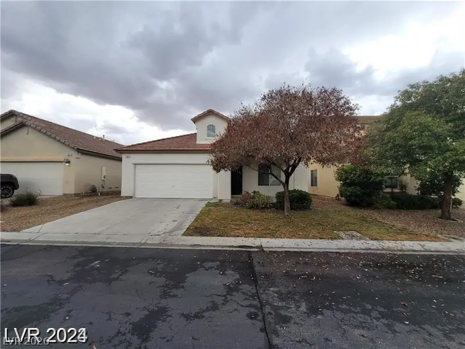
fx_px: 175
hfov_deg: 106.2
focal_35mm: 13
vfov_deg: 89.9
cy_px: 174
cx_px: 232
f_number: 2.2
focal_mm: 2.2
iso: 64
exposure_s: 1/545
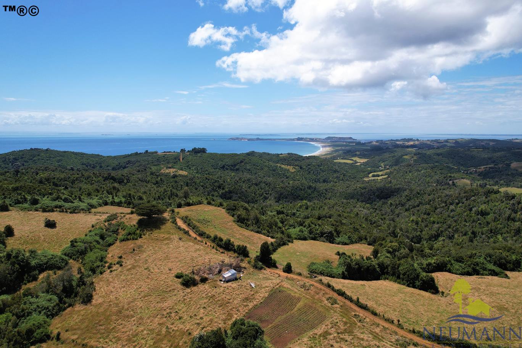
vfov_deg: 57.2
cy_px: 174
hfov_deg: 78.6
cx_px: 261
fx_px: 319
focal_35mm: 22
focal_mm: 8.38
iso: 100
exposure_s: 1/2500
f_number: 2.8
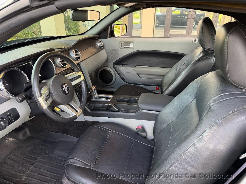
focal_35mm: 24
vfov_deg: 56.8
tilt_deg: -25.4
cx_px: 123
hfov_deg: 71.6
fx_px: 171
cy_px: 92
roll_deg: -0.3
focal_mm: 6.76
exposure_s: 1/125
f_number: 1.78
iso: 160
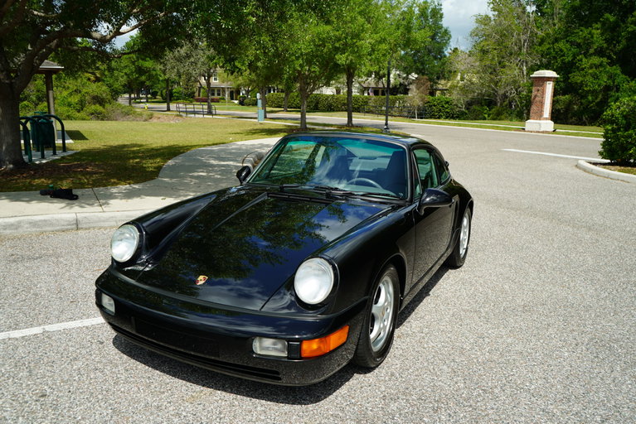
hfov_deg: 63.6
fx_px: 512
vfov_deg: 45.0
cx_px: 318
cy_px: 212
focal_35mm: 29
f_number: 5
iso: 100
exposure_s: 1/100
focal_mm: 29
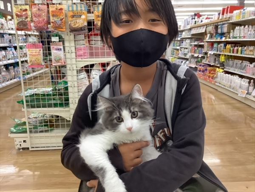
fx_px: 228
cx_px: 128
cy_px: 96
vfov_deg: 45.4
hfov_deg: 58.4
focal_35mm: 31
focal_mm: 3.3
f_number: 2.4
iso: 320
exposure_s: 1/50
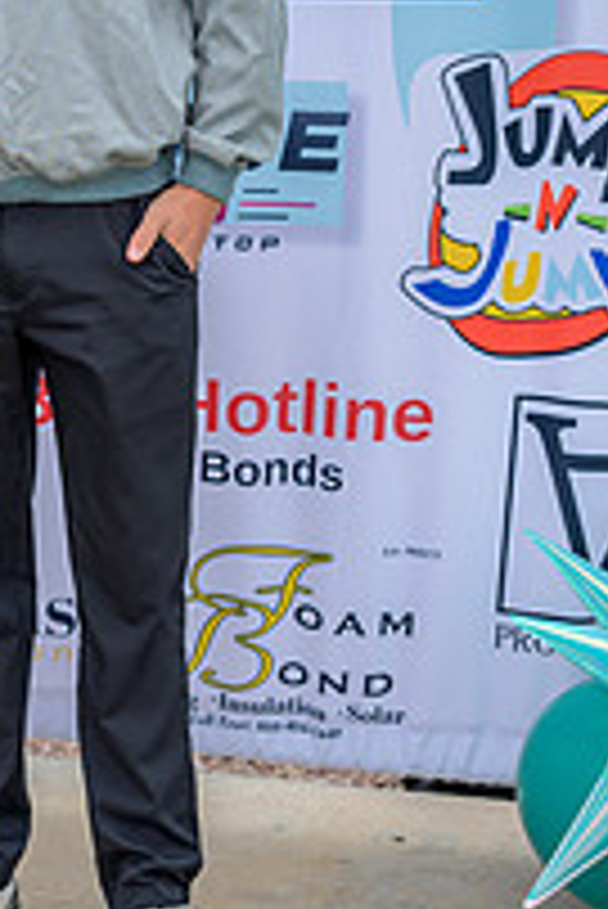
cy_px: 130
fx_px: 2478
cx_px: -45
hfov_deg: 13.7
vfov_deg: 20.5
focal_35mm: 98
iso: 125
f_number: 4
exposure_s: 1/200
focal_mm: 44
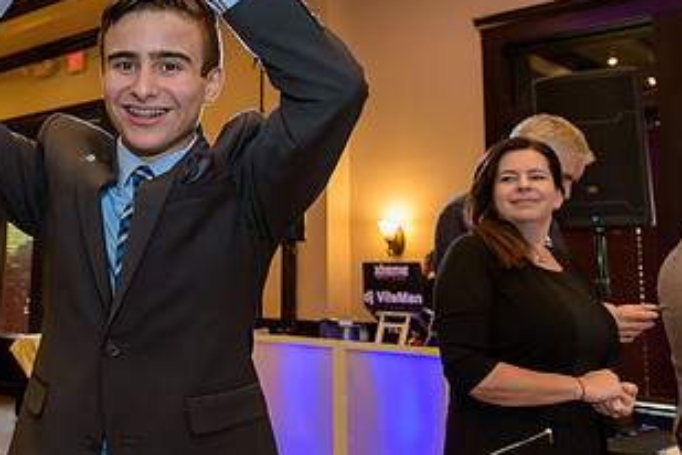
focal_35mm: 45
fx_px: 852
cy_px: 151
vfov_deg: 29.7
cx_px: 170
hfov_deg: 42.3
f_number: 3.2
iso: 1600
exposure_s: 1/125
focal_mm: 24
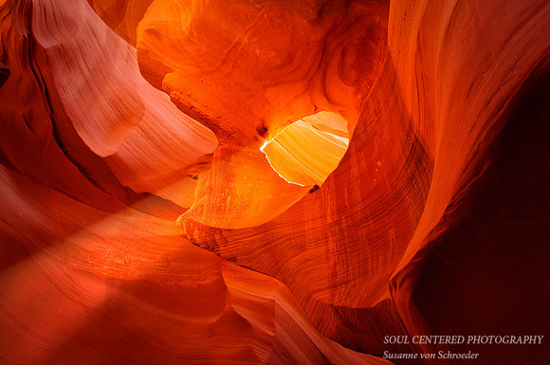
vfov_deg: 39.9
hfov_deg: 57.3
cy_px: 182
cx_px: 275
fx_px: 503
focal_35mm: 33
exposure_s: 1/20
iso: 400
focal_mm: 22
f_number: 8
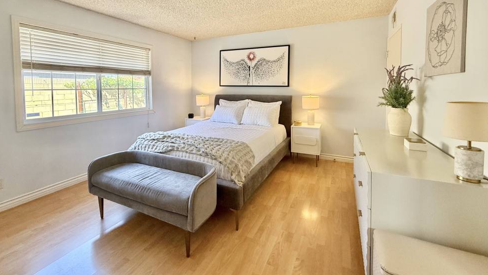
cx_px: 243
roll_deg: +0.3
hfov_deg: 99.4
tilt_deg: -1.7
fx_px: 207
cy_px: 95
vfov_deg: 65.6
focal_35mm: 16
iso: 200
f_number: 2.2
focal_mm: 2.22
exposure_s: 1/120
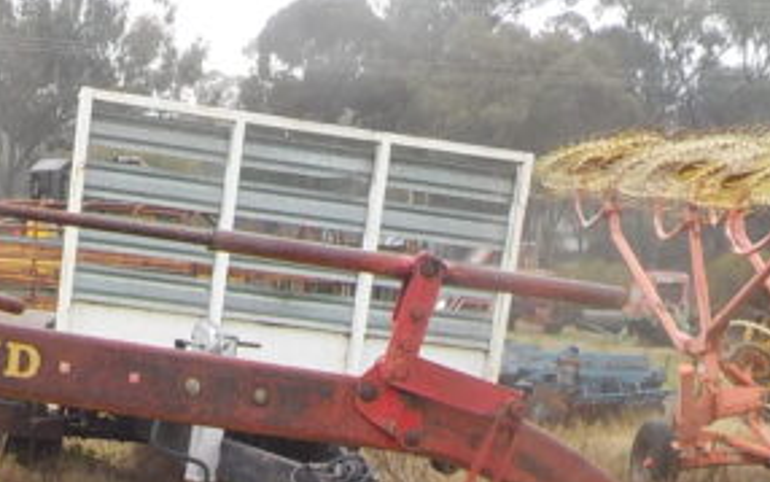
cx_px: 191
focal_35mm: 89
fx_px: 1868
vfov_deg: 13.5
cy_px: 802
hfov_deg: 23.1
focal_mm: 4.1
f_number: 3.3
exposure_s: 1/320
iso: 125
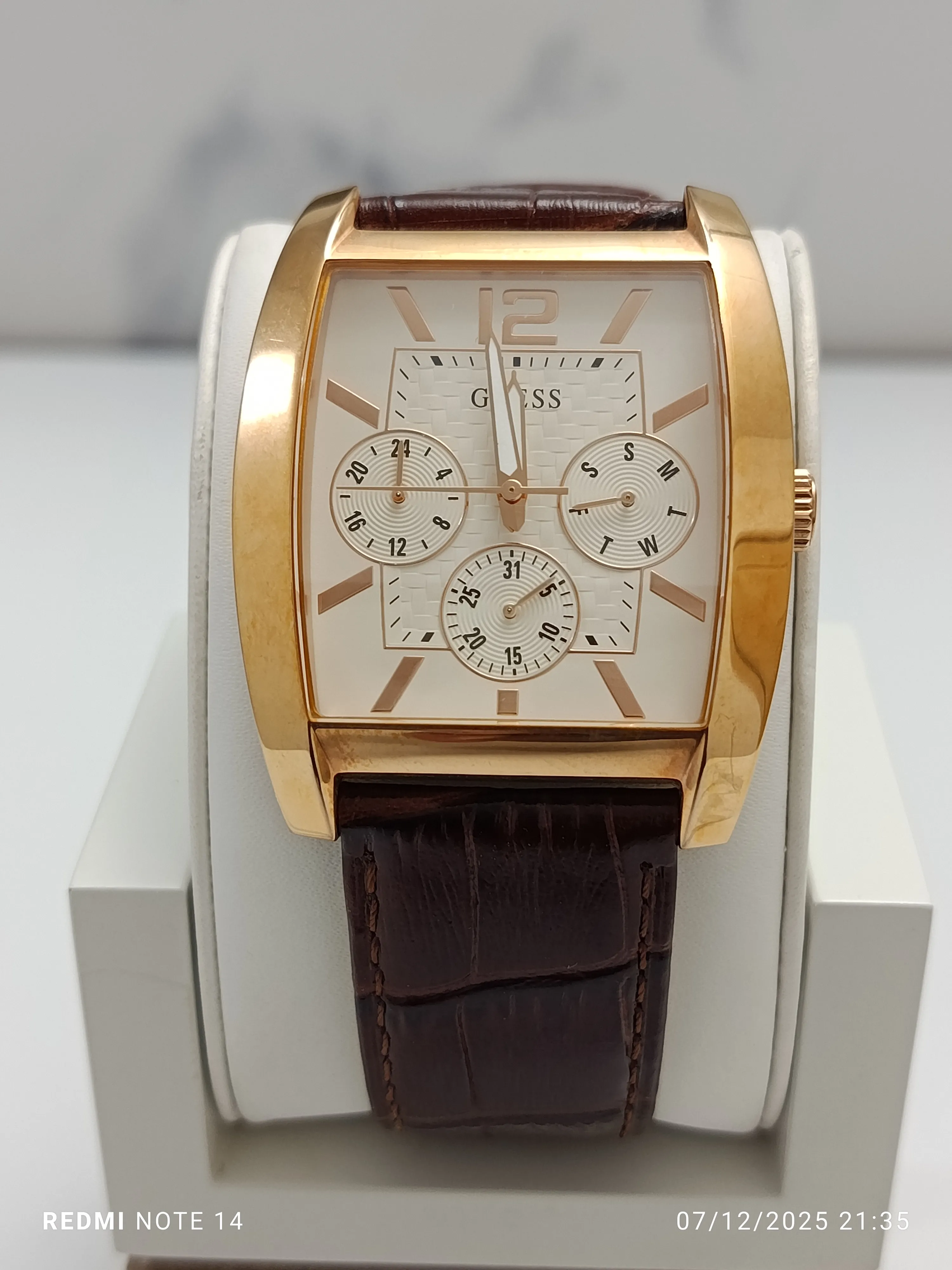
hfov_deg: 30.3
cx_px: 476
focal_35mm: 48
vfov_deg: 39.7
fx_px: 1760
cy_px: 635
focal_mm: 5.24
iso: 524
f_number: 1.7
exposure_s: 1/100
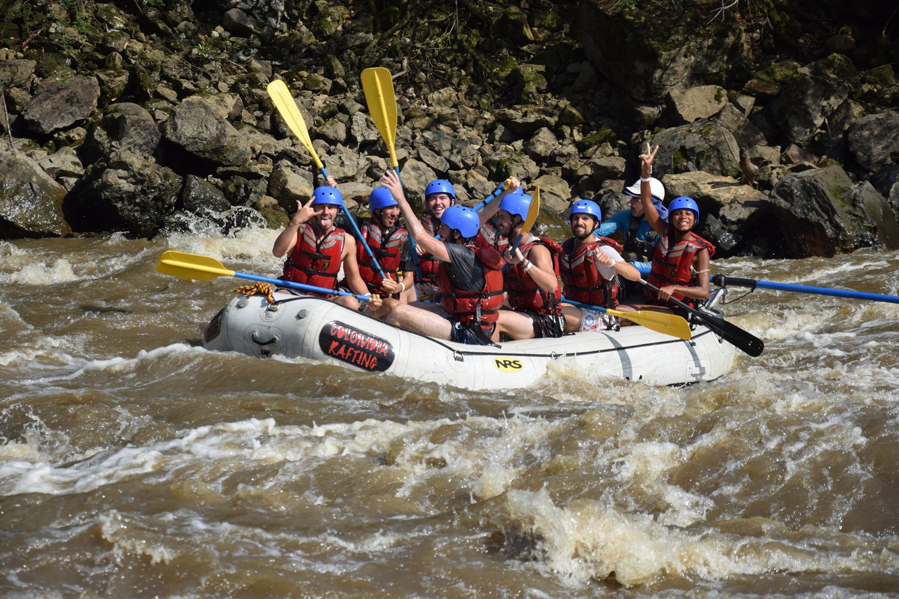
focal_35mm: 138
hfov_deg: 14.9
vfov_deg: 9.9
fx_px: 3446
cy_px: 300
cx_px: 450
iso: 400
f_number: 6.3
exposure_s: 1/1600
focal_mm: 92
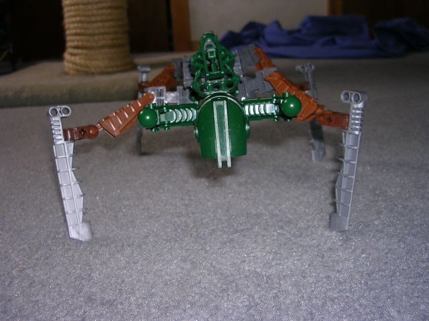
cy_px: 160
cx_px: 214
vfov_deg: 37.7
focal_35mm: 38
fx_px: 471
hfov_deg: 49.0
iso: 50
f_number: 2.8
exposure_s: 1/60.1
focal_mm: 5.8
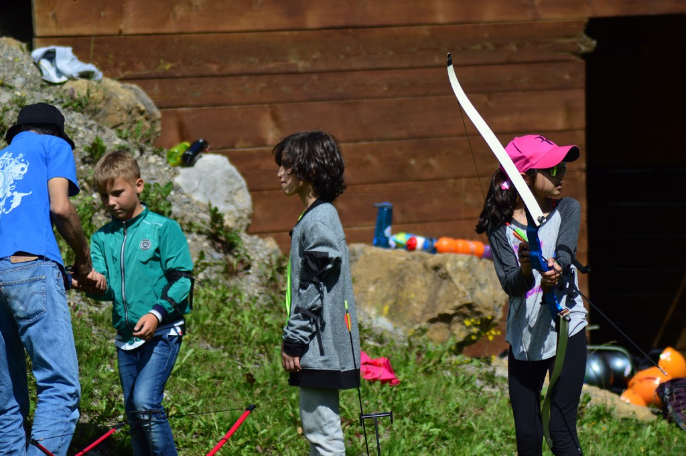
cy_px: 228
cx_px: 343
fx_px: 4427
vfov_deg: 5.9
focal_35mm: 232
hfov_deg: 8.9
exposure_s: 1/1000
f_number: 4.5
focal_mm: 155
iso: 100
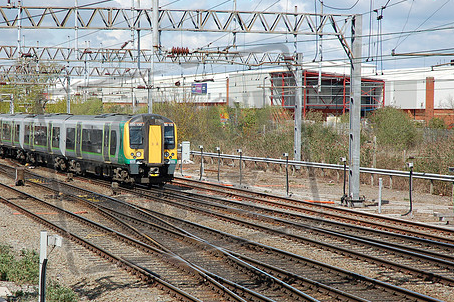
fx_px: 1689
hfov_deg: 15.3
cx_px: 179
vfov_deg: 10.2
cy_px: 162
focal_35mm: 134
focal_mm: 70
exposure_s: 1/640
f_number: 6.3
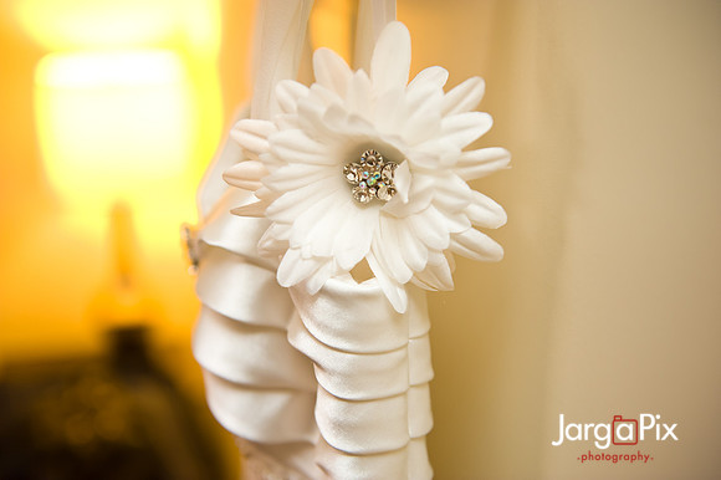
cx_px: 360
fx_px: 961
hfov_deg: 41.1
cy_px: 240
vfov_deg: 28.0
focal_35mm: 48
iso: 1600
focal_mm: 48
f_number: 3.2
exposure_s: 1/125
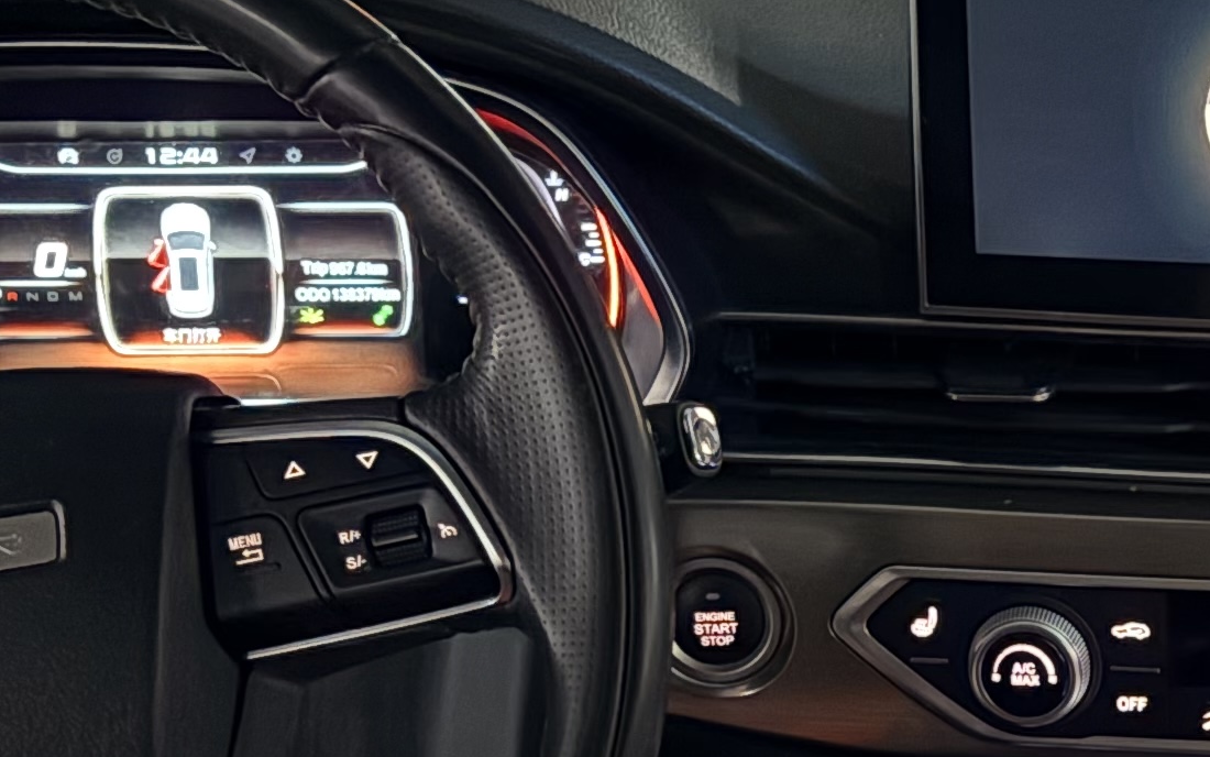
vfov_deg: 12.6
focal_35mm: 101
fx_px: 3331
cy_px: 970
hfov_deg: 19.7
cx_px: 1320
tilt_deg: -31.3
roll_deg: -1.0
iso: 1250
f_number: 1.6
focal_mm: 5.96
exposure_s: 1/17
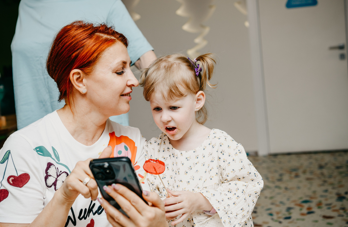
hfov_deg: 35.8
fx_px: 538
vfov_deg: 23.8
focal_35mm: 56
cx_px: 168
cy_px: 101
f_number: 3.5
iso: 125
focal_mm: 46
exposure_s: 1/160
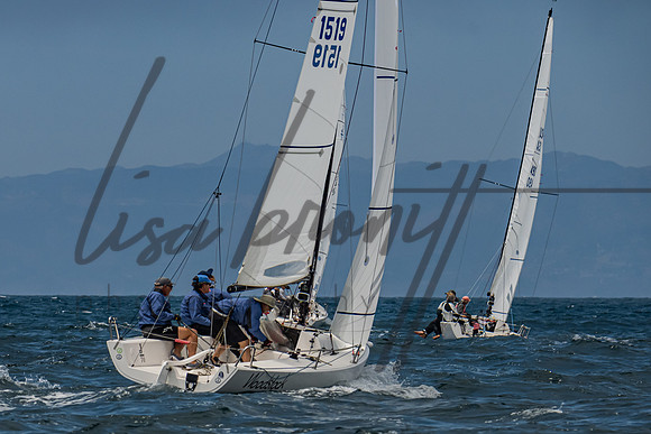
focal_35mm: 352
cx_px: 132
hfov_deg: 5.9
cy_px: 285
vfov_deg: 3.9
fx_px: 6359
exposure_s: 1/4000
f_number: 6.3
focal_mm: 195
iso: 400
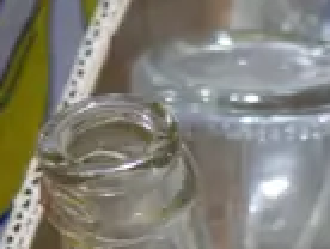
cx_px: 890
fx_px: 2120
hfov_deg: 8.0
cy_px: 315
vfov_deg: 6.7
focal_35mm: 222
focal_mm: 15
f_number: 3.6
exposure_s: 1/60
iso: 500
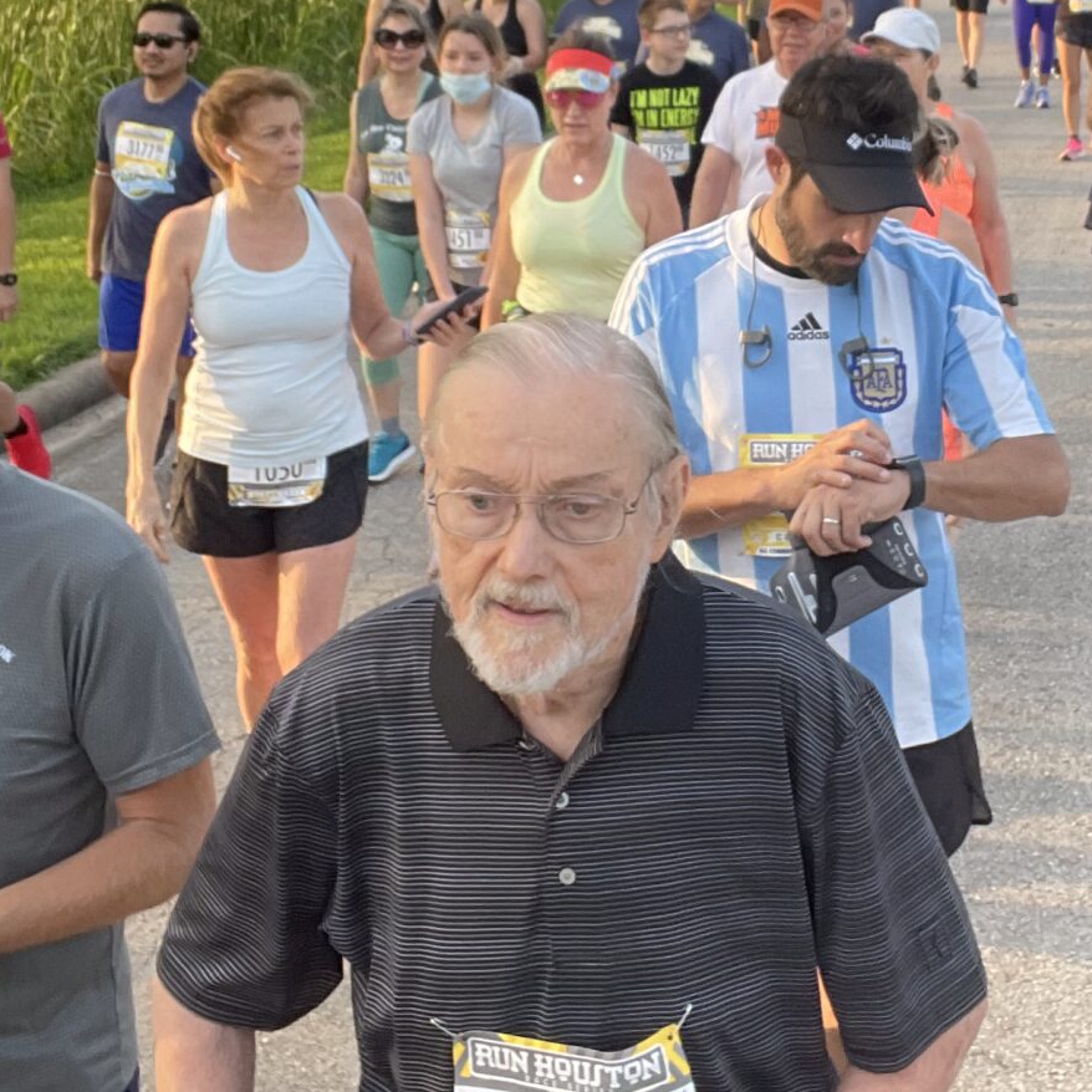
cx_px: 792
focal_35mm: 58
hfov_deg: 29.2
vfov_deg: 28.8
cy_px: 197
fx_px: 2070
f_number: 2.2
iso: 40
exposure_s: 1/121
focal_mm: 2.71
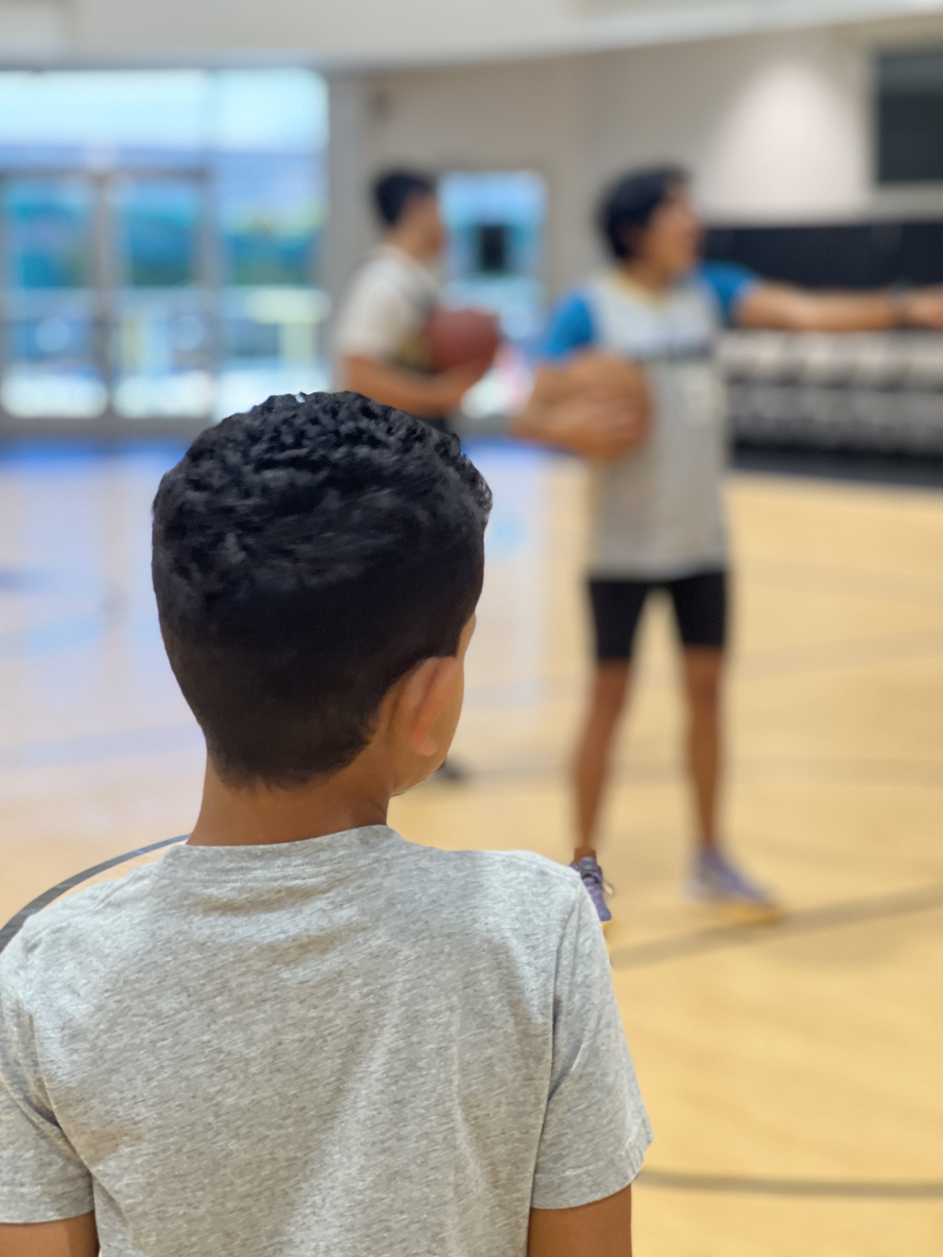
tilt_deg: -6.1
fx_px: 2797
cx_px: 472
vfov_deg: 25.3
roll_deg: +1.7
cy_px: 628
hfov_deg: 19.1
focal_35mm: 77
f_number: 2.8
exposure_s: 1/40
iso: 200
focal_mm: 9
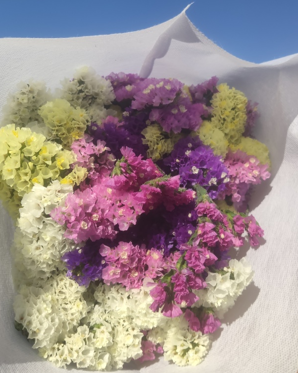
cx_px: 171
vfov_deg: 50.2
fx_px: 397
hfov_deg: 41.1
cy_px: 165
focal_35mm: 36
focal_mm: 4.75
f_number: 1.75
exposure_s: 1/2205
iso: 112
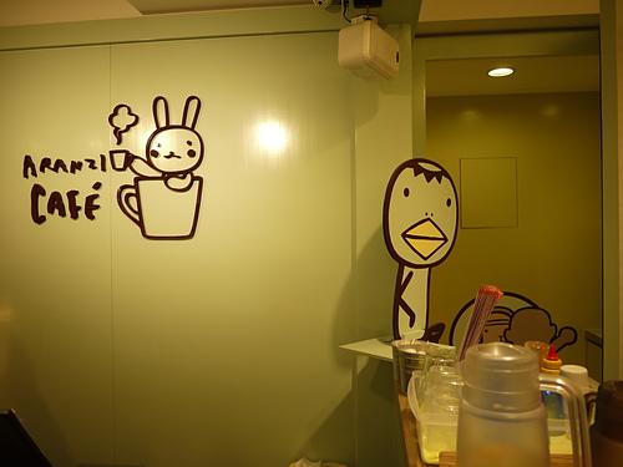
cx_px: 312
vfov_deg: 49.7
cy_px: 234
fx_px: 504
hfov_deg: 63.4
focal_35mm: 28
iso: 200
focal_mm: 14
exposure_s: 1/60
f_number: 2.5
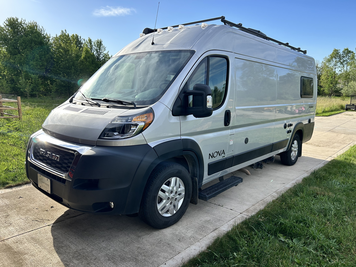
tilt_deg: -10.8
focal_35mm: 26
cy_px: 134
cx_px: 178
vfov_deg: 53.1
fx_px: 267
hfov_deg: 67.3
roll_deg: -0.1
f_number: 1.5
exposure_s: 1/1869
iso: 50
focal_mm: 5.7
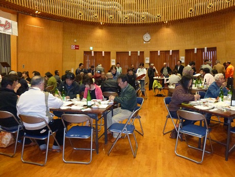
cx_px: 118
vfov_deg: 54.9
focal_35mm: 25
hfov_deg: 69.4
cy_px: 88
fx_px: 170
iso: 1000
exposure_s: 1/60
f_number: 3.1
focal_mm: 4.5
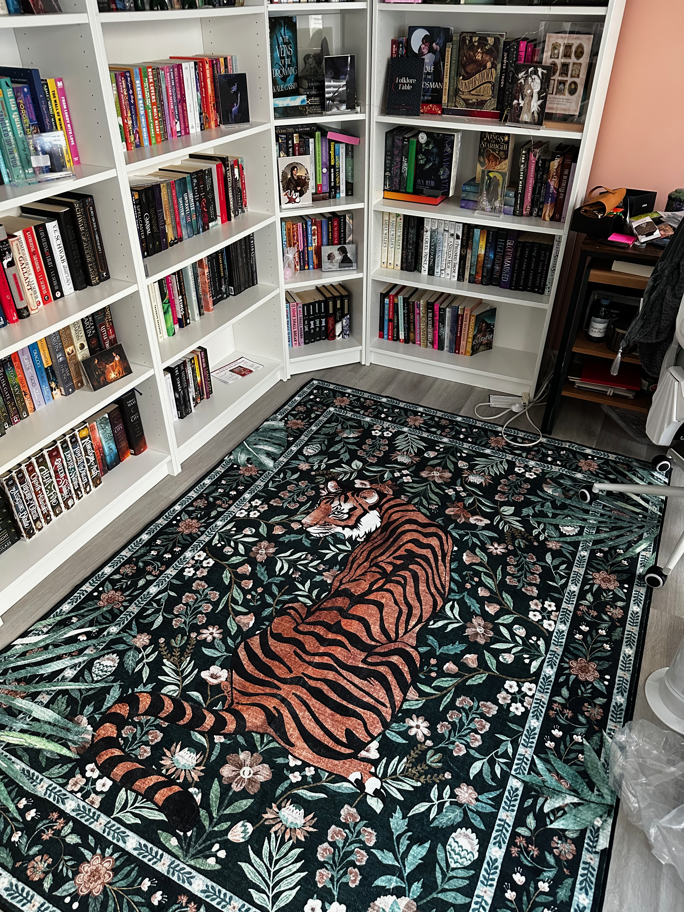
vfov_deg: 71.6
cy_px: 456
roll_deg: -0.5
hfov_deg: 56.8
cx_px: 342
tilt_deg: -36.2
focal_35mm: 24
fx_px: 632
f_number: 1.78
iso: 500
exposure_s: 1/60
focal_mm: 6.86
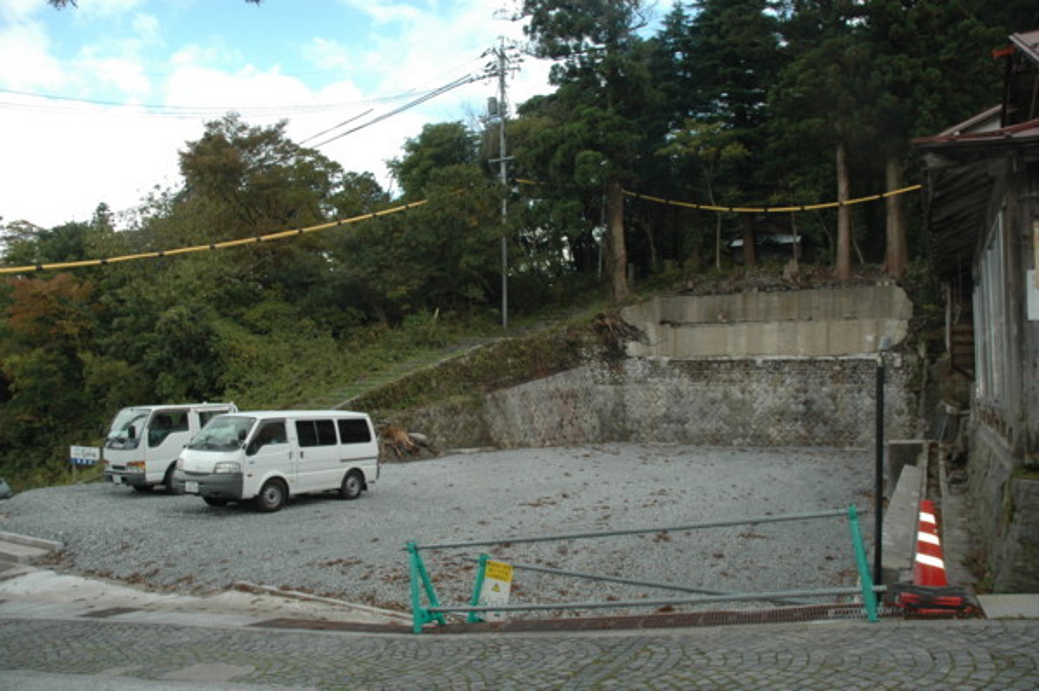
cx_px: 520
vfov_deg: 47.9
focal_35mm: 27
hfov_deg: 67.4
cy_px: 346
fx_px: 779
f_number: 5
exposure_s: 1/500
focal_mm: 18
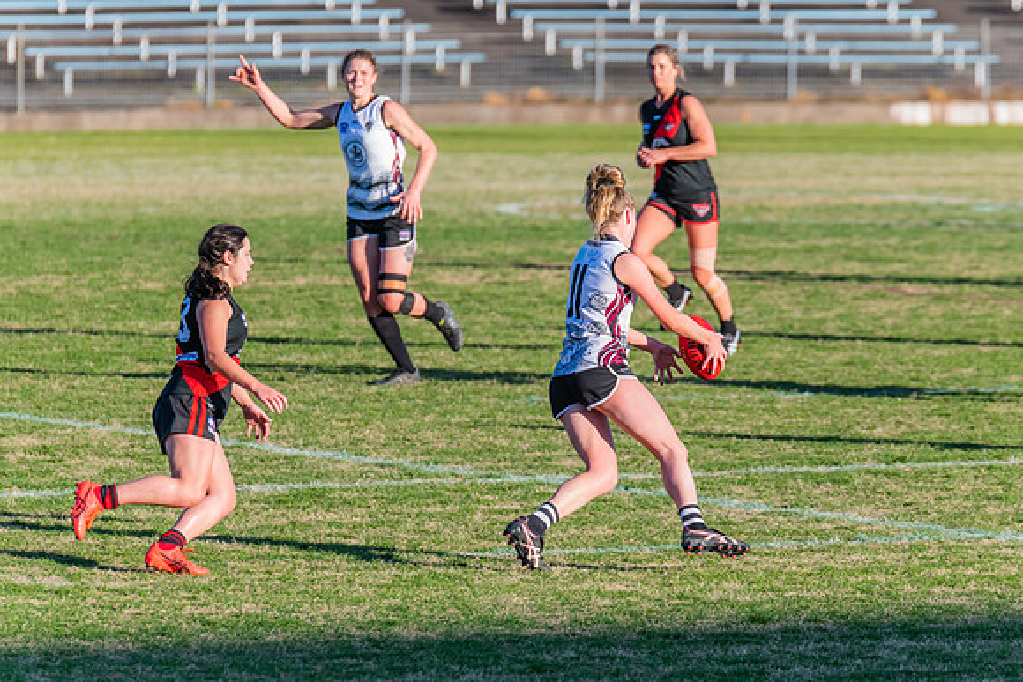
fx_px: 12535
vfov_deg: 3.1
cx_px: 561
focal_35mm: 441
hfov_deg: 4.7
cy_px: 364
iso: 800
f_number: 7.1
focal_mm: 380
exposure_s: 1/1250
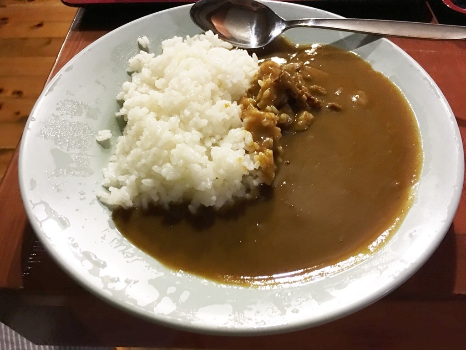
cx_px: 233
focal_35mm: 29
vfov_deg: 48.2
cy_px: 175
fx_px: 390
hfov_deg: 61.7
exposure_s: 1/4
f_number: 2.2
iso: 64
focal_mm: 4.15
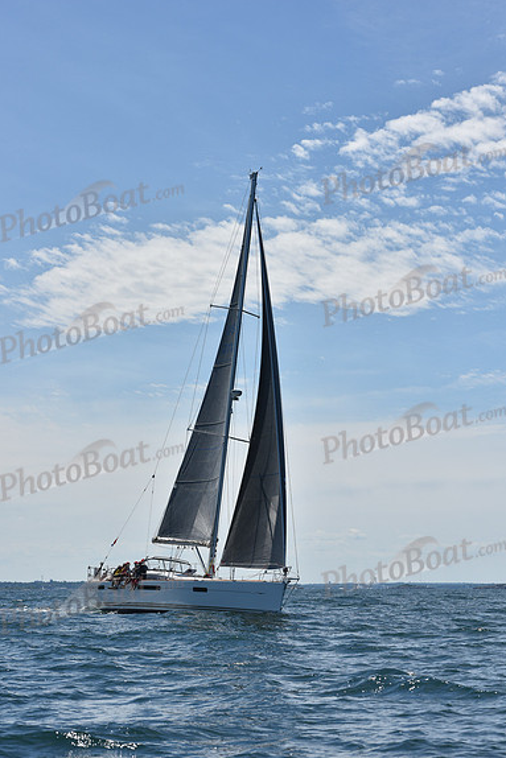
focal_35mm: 91
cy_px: 380
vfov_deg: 22.4
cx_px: 253
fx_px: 1917
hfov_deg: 15.0
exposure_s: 1/1600
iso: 250
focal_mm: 90
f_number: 9
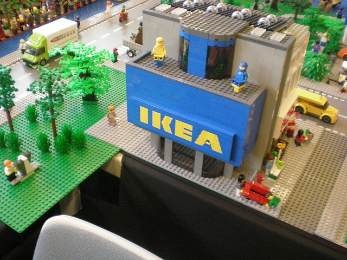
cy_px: 130
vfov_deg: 37.7
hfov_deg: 49.0
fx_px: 381
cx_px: 174
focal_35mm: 38
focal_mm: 6.3
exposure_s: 1/13
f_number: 3.1
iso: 400
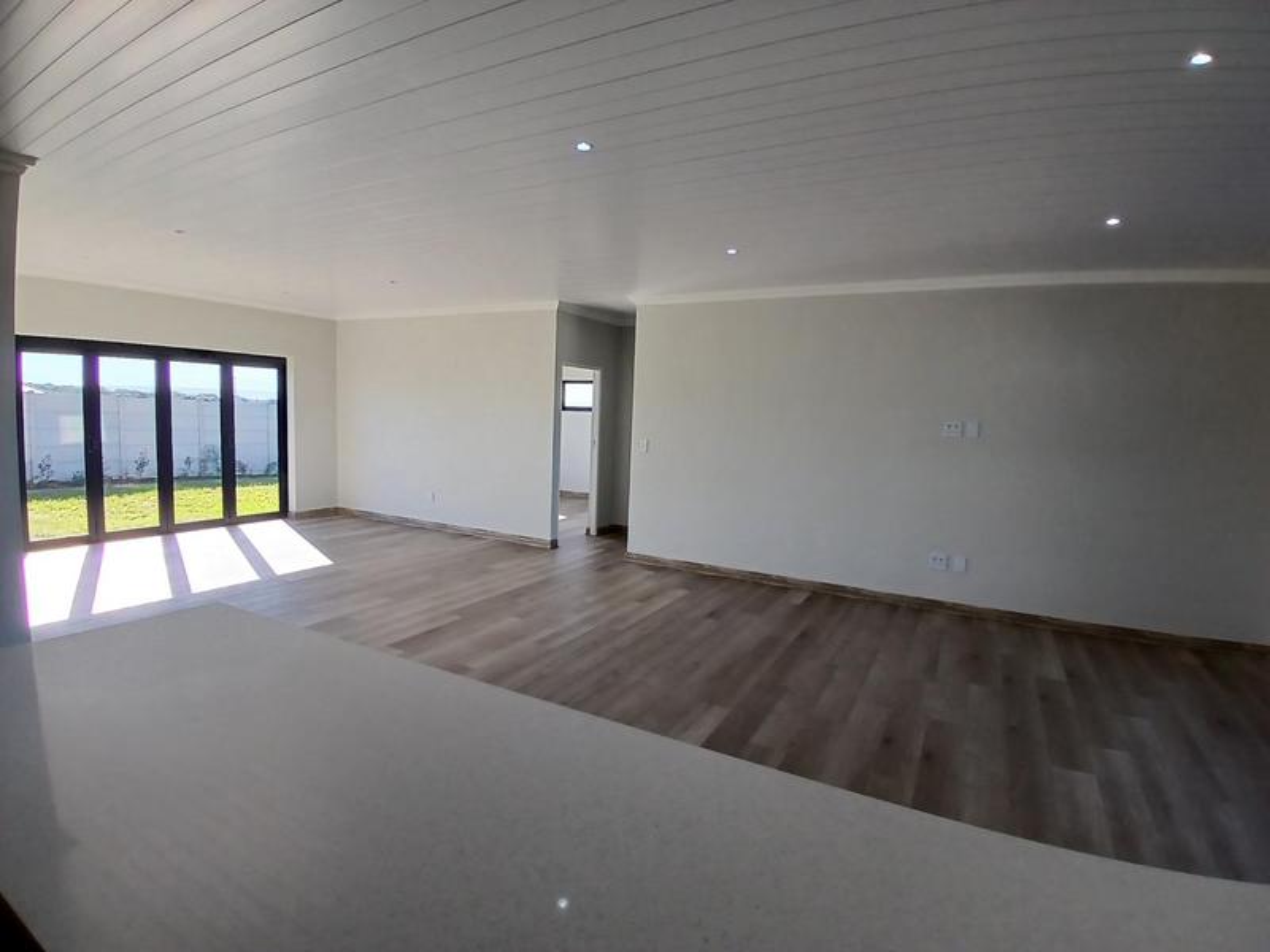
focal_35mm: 17
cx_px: 635
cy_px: 476
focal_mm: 1.4
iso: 50
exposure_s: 1/128
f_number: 2.2
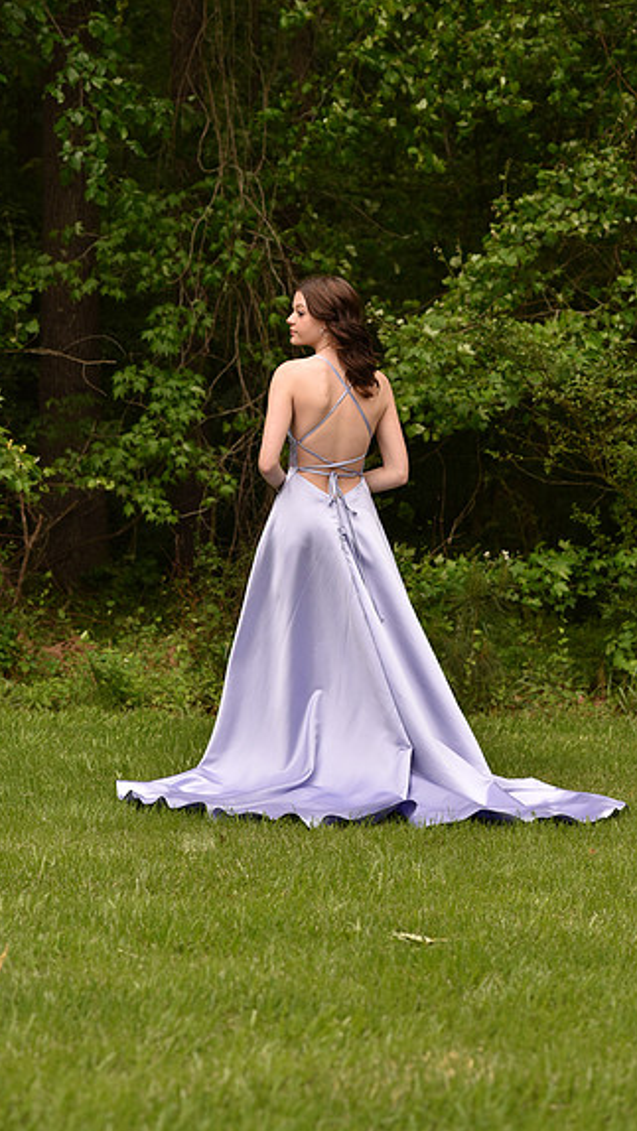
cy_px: 567
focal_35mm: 90
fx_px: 2702
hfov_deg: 13.4
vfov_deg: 23.7
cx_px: 273
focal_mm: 85
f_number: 6.3
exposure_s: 1/320
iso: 200
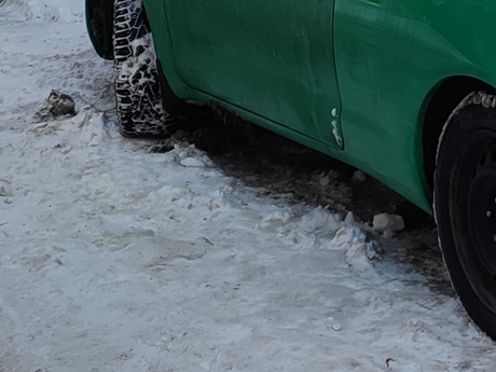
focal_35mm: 62
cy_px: -58
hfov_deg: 27.2
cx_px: 606
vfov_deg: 22.1
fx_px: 888
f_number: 1.9
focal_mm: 6.04
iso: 50
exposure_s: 1/245
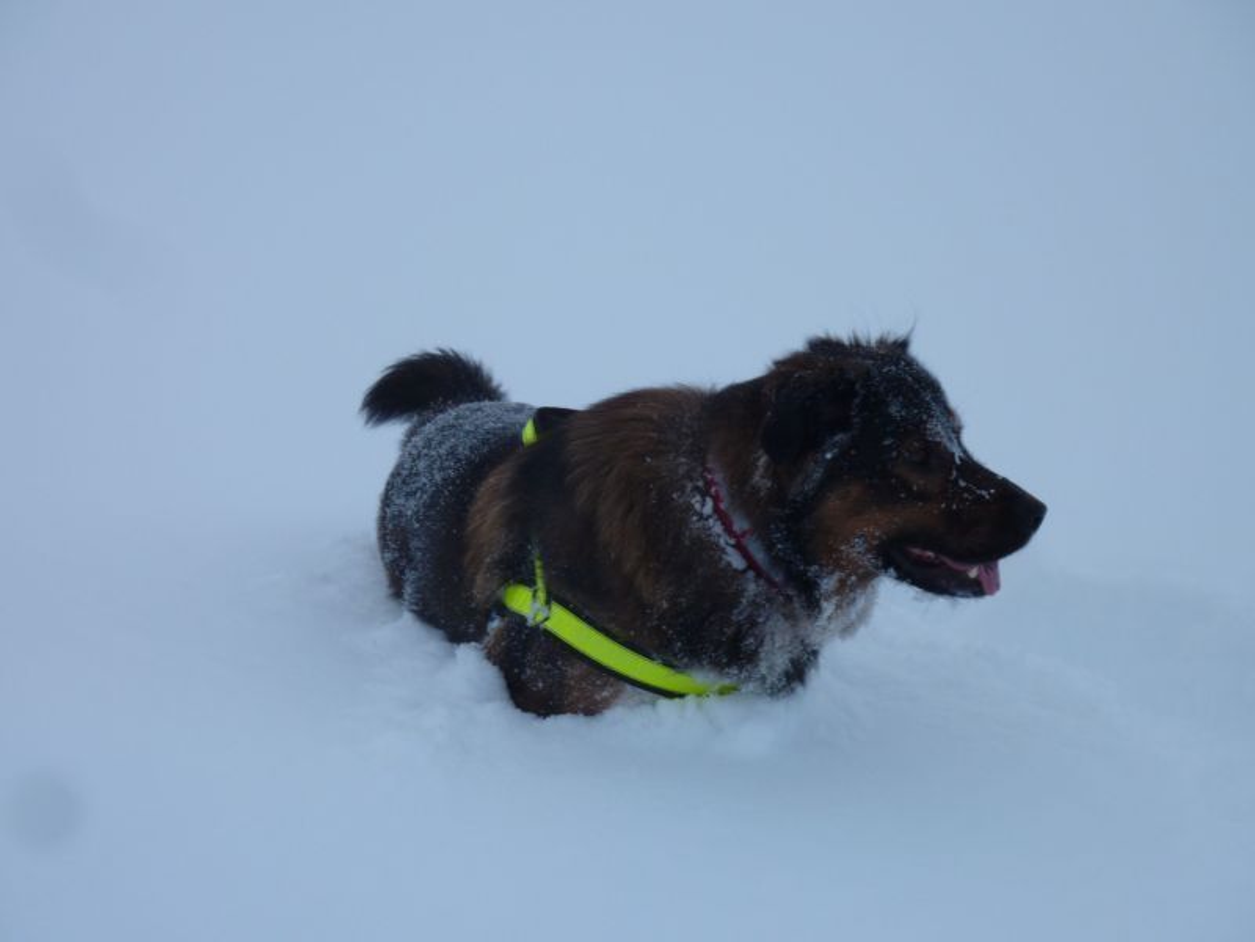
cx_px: 628
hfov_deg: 16.6
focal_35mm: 119
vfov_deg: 12.5
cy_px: 471
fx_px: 4314
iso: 80
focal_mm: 19.5
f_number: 4.4
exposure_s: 1/50
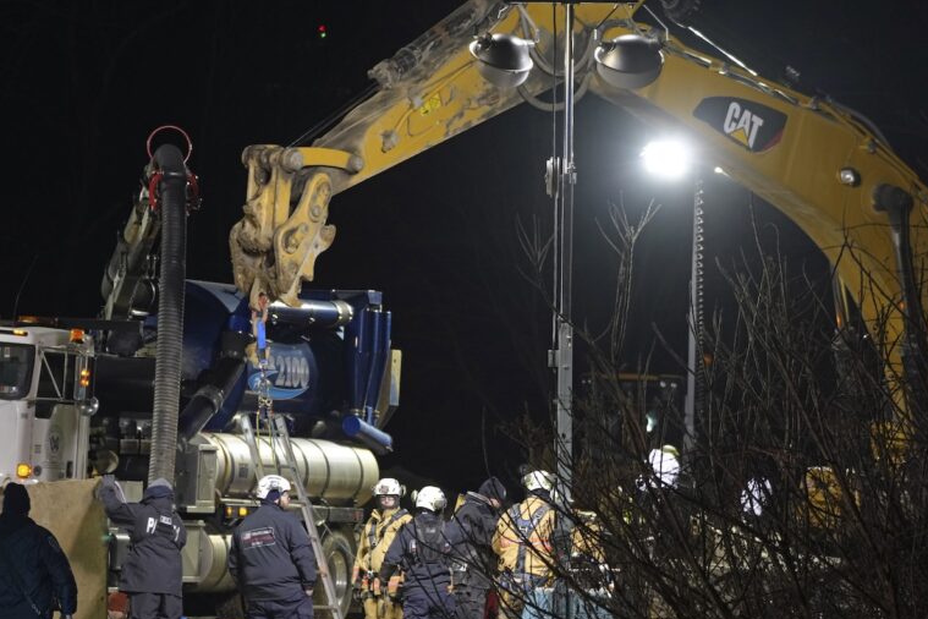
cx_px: 391
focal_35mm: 274
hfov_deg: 7.5
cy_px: 358
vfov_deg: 5.0
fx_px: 7063
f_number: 5.6
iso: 2000
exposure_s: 1/125
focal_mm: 203
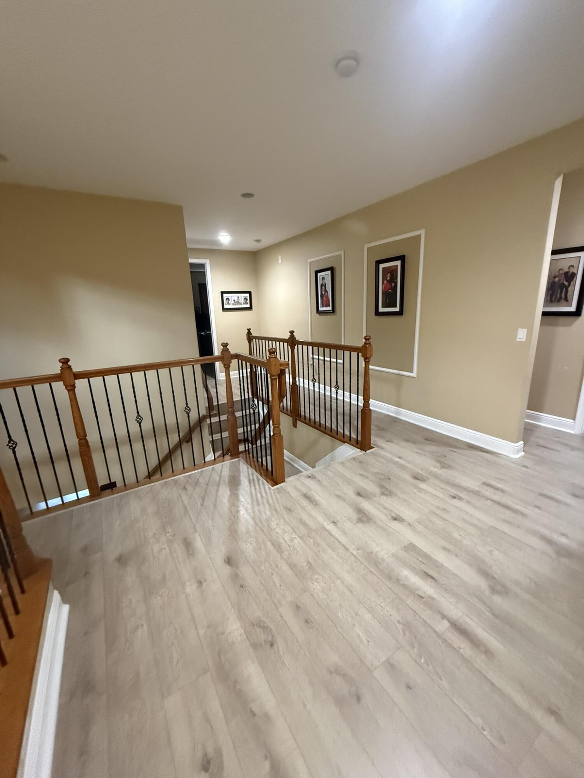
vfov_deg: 102.1
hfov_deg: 85.7
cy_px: 389
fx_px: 315
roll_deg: +2.1
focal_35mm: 14
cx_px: 292
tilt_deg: -12.9
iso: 800
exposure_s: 1/60
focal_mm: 2.22
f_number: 2.2
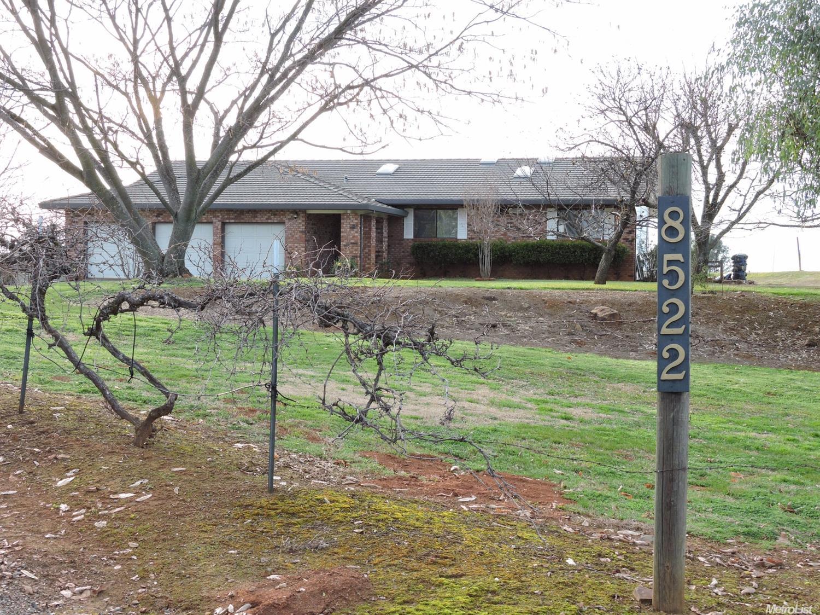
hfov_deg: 34.9
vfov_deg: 26.5
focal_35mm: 55
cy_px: 308
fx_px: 1302
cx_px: 410
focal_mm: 9.9
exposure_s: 1/100
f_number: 4
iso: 100
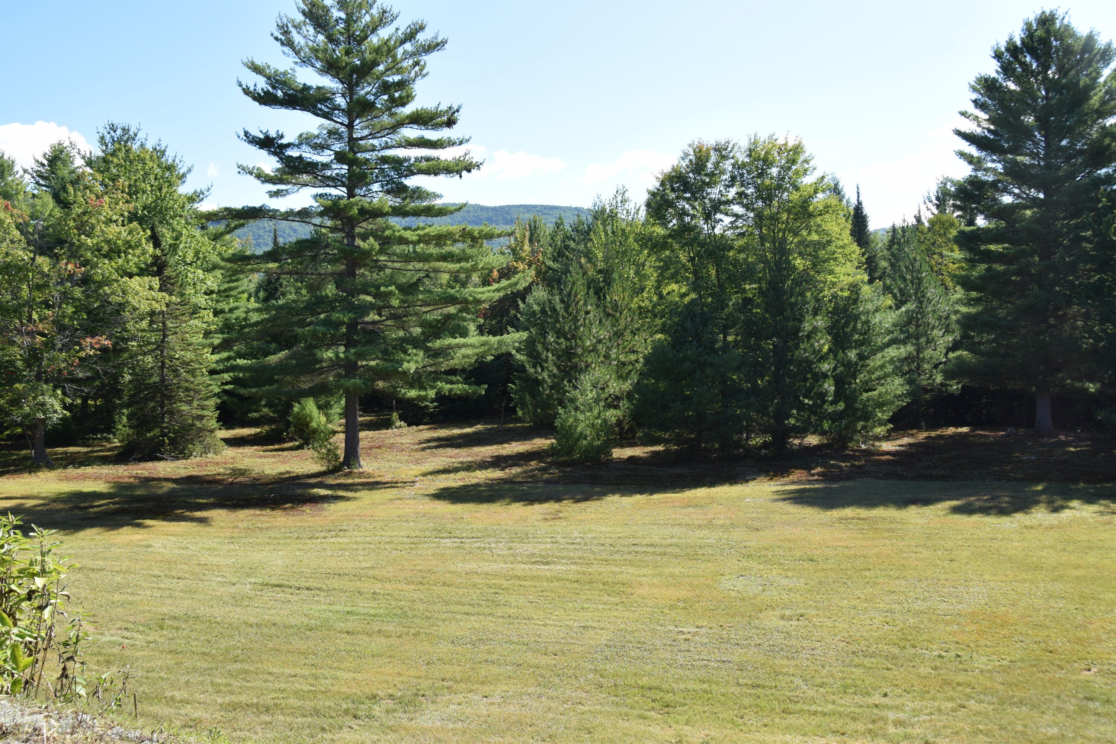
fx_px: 1116
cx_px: 558
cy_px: 372
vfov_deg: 36.9
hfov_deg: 53.1
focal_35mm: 36
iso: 200
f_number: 9
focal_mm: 24
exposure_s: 1/320
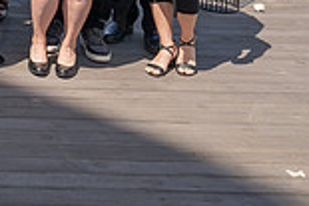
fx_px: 772
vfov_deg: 13.5
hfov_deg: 18.6
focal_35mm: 90
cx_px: -217
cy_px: -171
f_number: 11
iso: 200
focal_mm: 24
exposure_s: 1/200
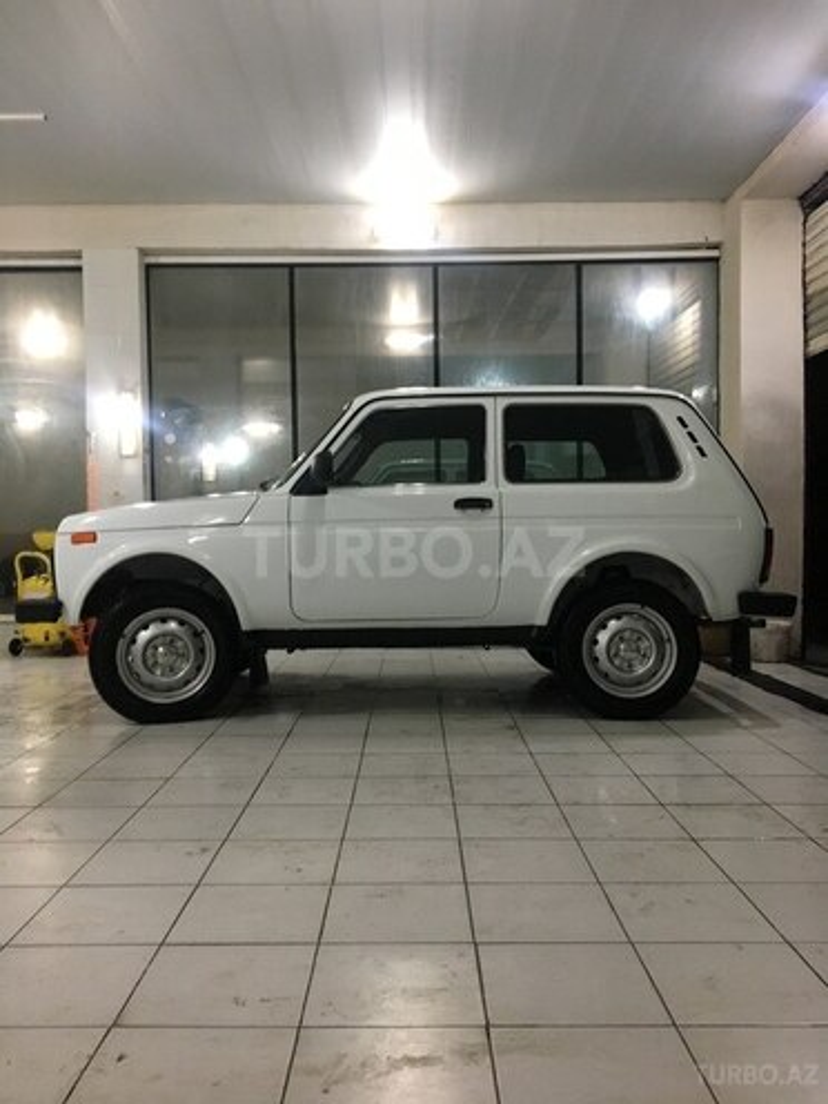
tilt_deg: -2.4
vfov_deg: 61.7
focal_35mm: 29
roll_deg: +0.6
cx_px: 414
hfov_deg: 48.2
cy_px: 552
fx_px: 925
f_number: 2.2
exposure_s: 1/33
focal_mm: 4.15
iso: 200
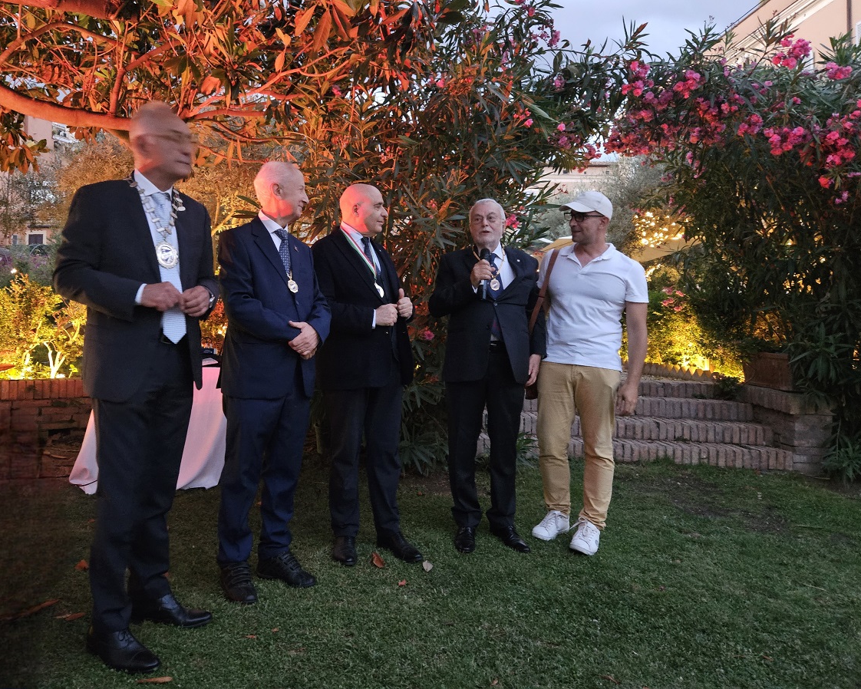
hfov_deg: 70.2
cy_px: 344
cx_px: 407
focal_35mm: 24
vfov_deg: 58.8
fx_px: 612
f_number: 1.8
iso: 1250
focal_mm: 5.4
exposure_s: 1/20
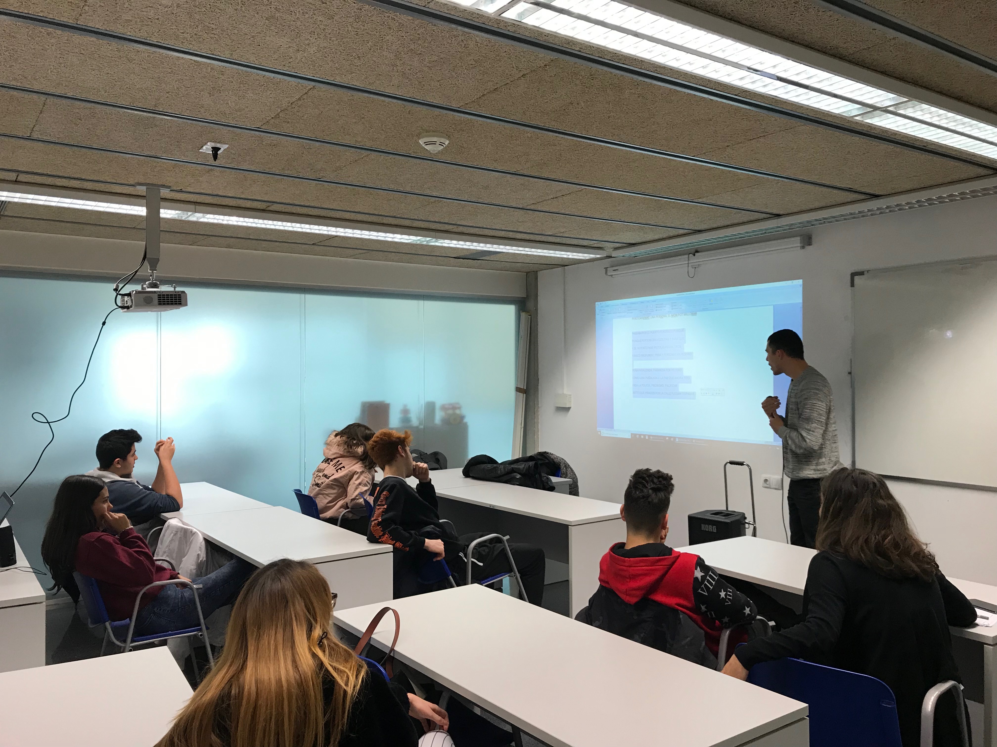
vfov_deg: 49.7
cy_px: 374
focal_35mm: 28
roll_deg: -0.4
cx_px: 498
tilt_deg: +2.6
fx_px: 806
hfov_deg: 63.4
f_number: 1.8
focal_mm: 3.99
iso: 25
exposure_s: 1/40
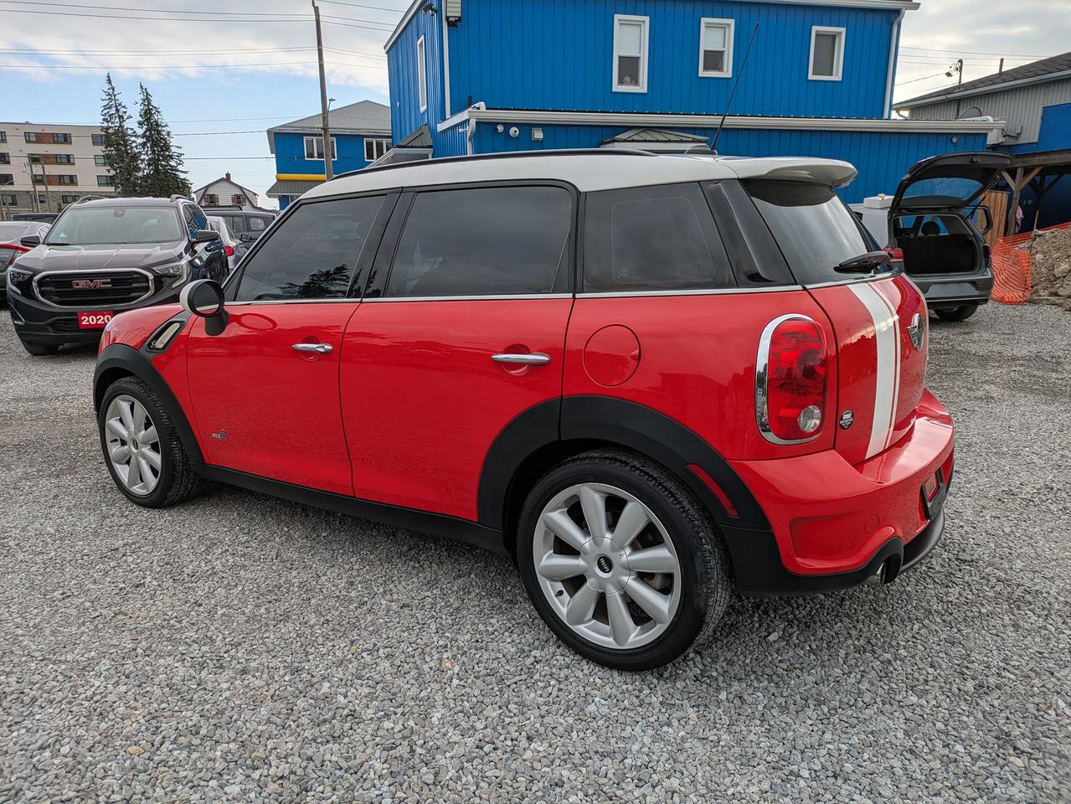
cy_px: 402
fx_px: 774
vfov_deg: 54.9
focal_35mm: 25
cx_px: 536
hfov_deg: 69.4
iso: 44
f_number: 1.89
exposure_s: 1/1513
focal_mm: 5.43
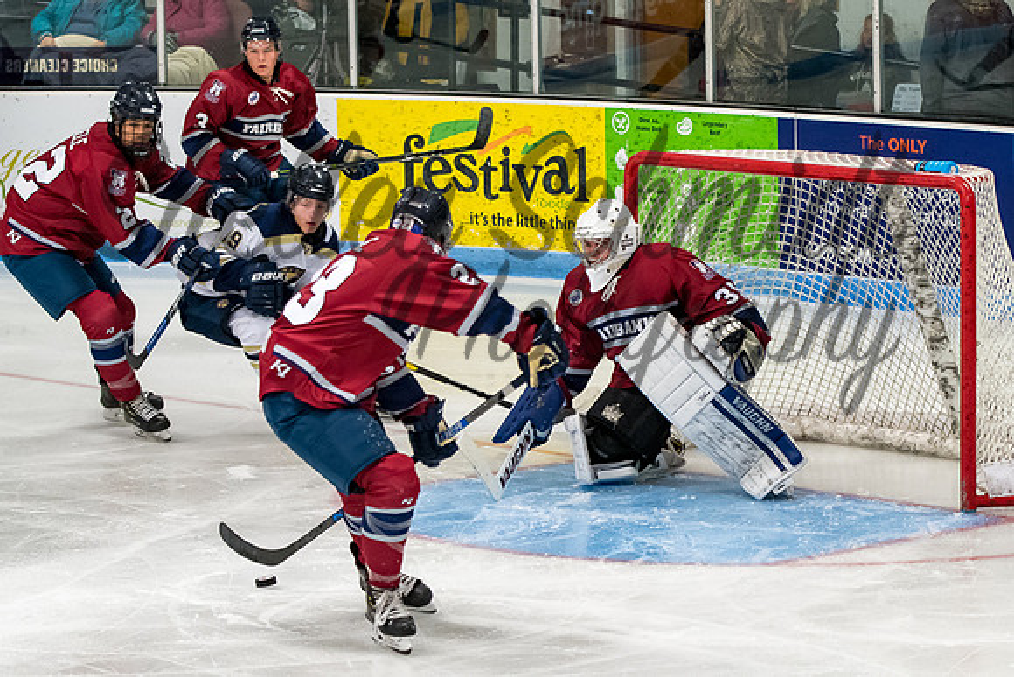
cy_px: 386
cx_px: 662
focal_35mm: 162
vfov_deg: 8.5
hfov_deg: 12.7
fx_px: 4550
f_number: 3.2
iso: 2500
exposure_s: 1/800
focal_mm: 82
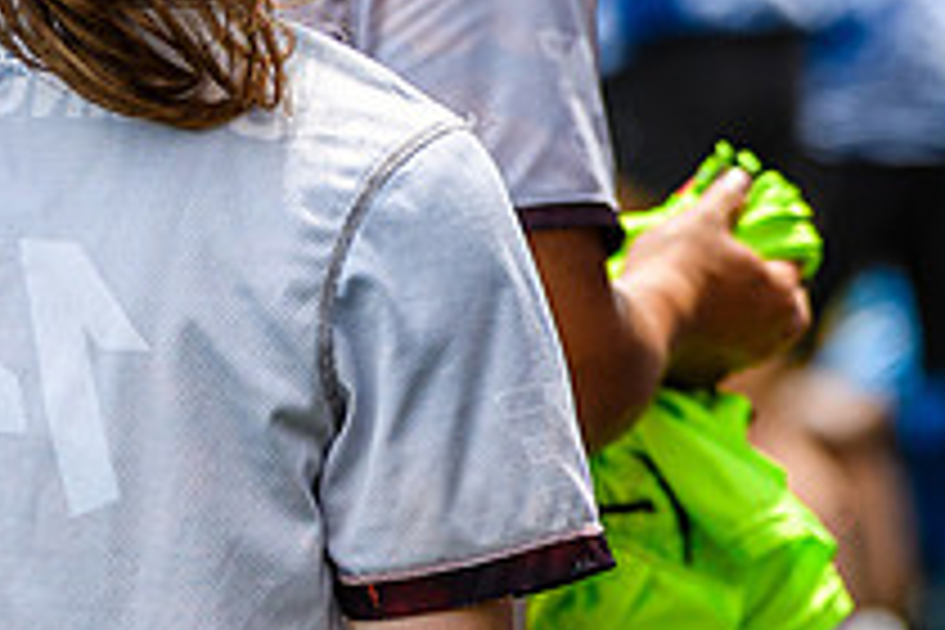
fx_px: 20946
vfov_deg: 1.7
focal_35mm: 798
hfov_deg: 2.6
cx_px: 1644
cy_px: 245
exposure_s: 1/1250
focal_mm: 135
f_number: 3.2
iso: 100
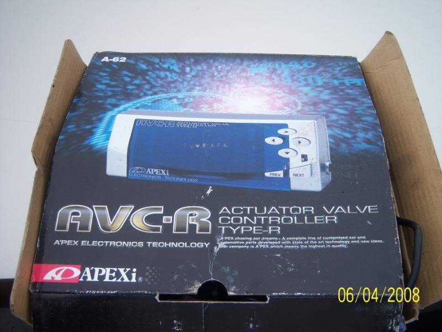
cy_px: 166
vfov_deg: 39.7
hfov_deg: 51.4
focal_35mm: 36
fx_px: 460
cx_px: 221
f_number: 2.8
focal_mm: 7.5
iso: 80
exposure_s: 1/100
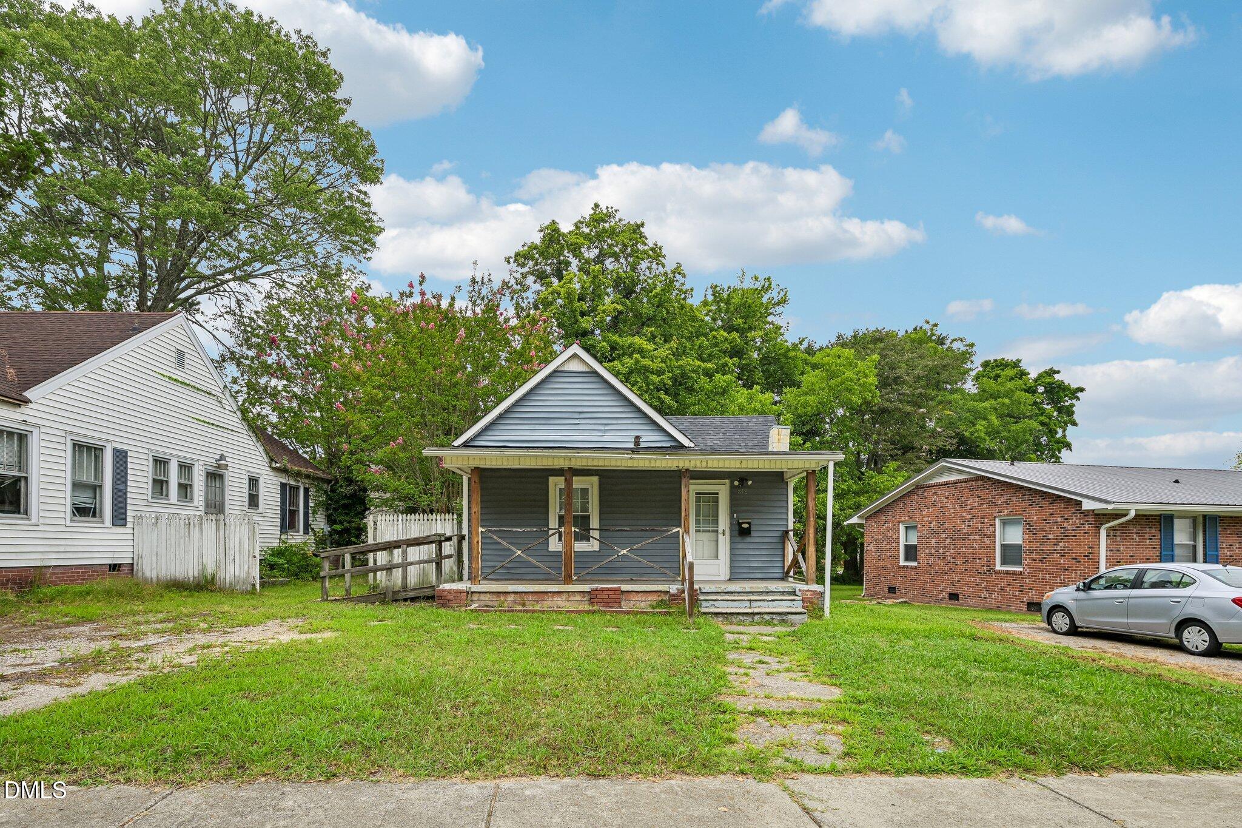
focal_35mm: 16
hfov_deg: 96.7
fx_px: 552
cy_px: 414
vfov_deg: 73.7
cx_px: 621
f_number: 8
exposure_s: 1/100
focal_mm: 16
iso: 100
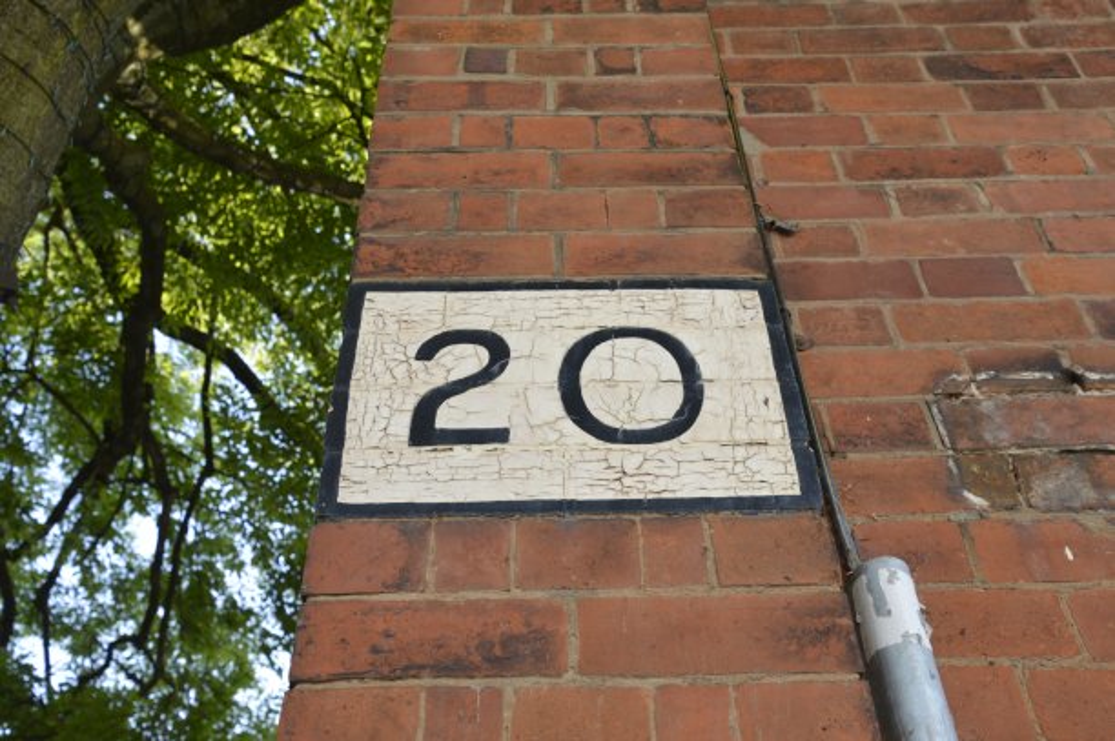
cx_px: 558
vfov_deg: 36.8
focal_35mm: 36
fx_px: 1114
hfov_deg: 53.2
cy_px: 370
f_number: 5.6
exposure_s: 1/125
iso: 320
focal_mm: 24
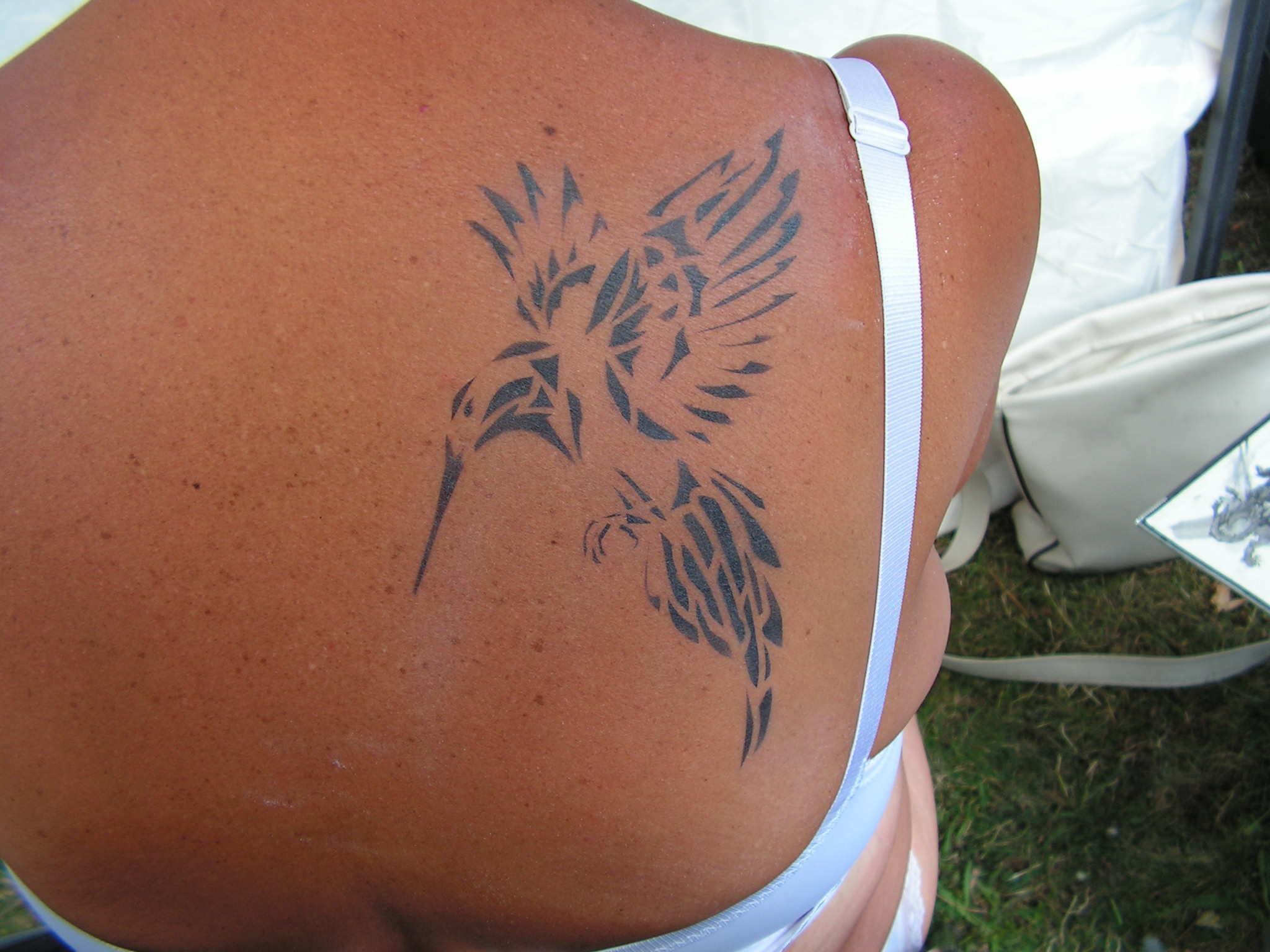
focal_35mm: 36
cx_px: 635
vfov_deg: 39.7
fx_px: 1321
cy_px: 476
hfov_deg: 51.4
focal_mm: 6
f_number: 3.2
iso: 64
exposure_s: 1/80
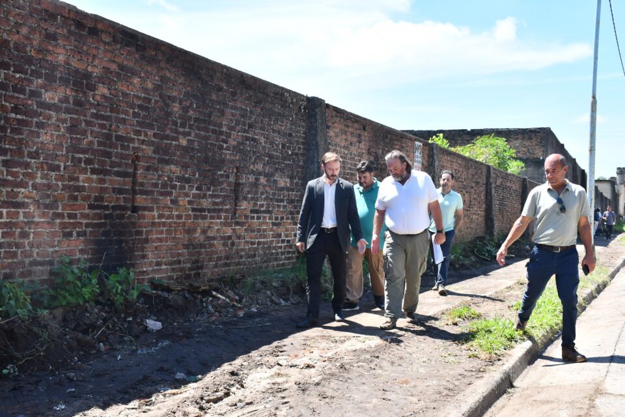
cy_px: 208
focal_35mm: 39
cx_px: 312
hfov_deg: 49.6
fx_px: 677
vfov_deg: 34.2
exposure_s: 1/160
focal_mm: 26
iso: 125
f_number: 9
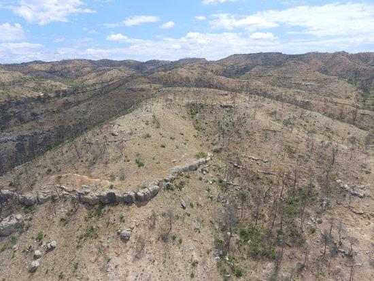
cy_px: 140
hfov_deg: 81.7
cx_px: 187
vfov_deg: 66.0
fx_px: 216
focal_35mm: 20
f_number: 2.8
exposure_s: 1/803
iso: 100
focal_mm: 3.61
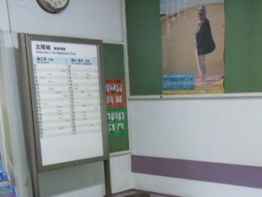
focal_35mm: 58
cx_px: 169
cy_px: 188
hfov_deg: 33.0
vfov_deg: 24.3
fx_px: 439
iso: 400
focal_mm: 5.4
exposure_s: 1/20
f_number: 3.5
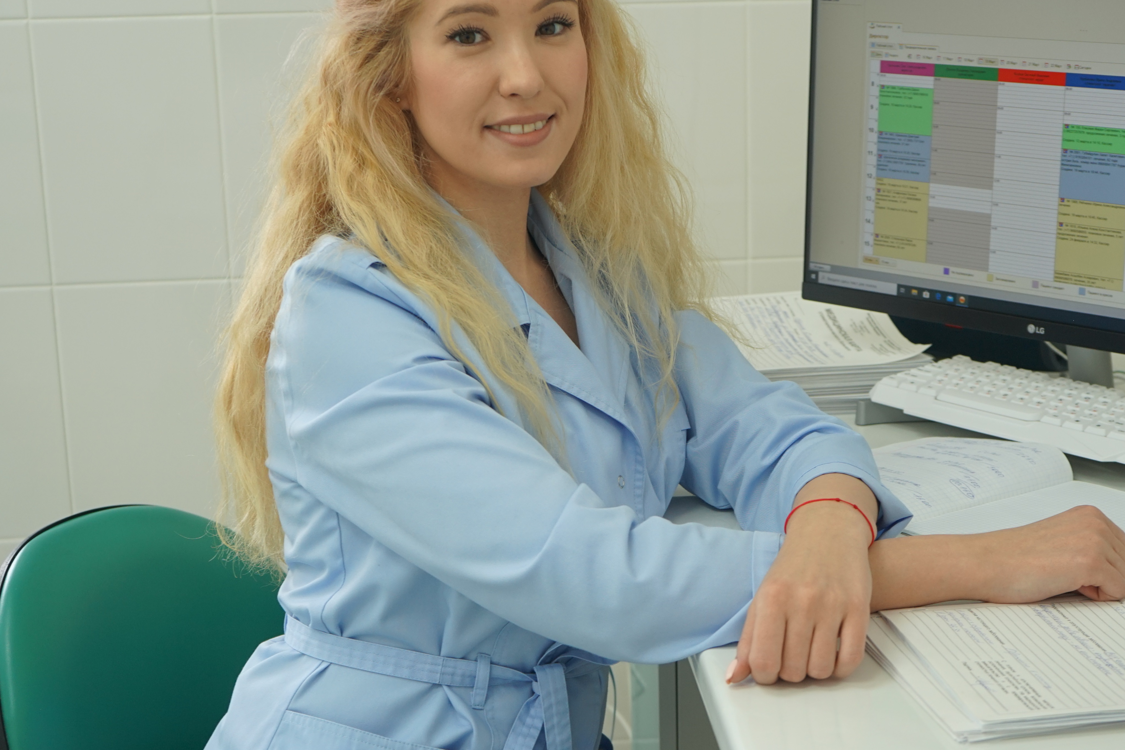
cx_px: 639
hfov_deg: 32.3
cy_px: 417
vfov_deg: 21.9
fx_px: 1937
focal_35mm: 62
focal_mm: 42
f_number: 4.5
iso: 320
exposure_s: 1/160
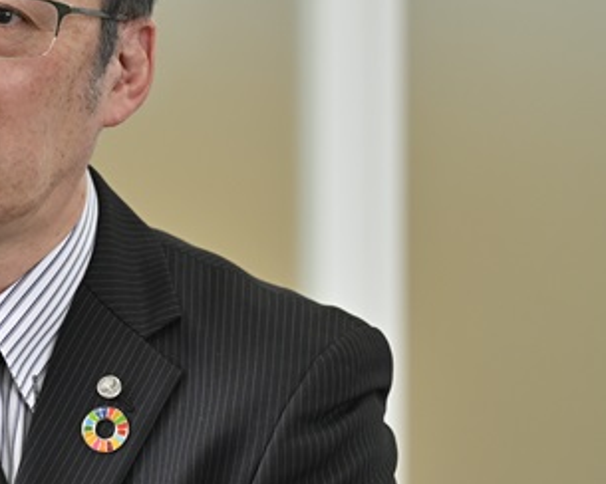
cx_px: -161
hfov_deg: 5.0
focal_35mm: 384
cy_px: 300
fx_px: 6887
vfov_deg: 4.0
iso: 320
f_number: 3.2
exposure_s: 1/160
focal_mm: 125
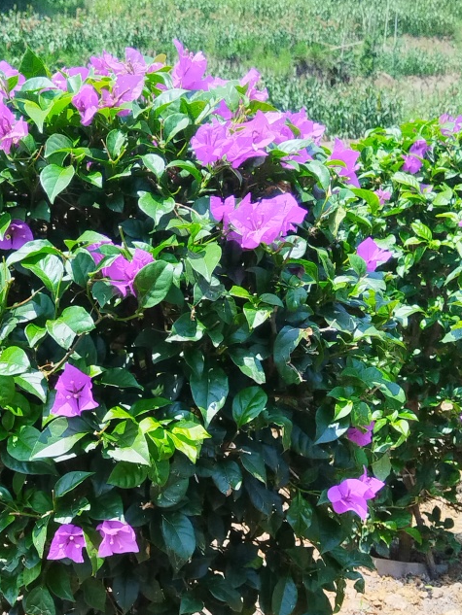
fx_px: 1050
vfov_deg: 31.7
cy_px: 511
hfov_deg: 24.5
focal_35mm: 59
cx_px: 106
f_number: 1.9
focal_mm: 4.95
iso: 100
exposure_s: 1/739
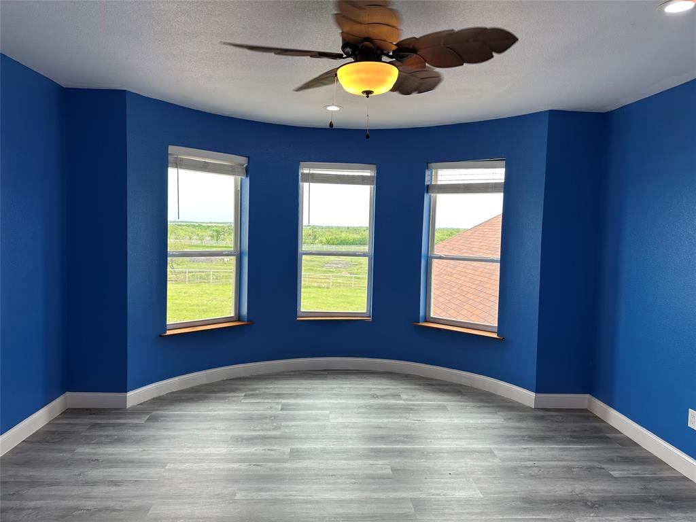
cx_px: 348
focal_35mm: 24
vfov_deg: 56.8
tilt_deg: -4.0
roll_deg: -2.3
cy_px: 261
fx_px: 483
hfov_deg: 71.6
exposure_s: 1/120
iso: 64
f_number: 1.78
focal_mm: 6.86
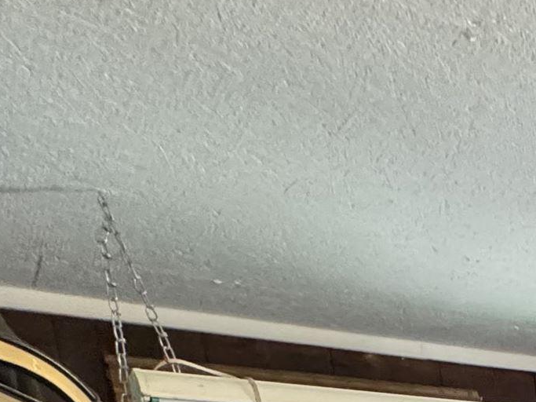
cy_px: 795
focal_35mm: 63
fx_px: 975
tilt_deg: -12.5
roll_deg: +2.5
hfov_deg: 23.2
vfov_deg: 17.2
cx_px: 850
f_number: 2.2
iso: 800
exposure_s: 1/60
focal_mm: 2.22
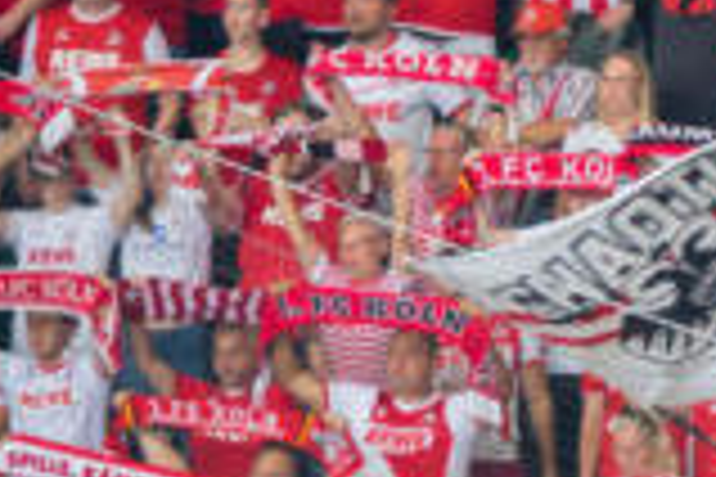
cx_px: 937
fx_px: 37488
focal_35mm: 1885
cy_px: 290
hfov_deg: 1.1
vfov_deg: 0.7
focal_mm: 220
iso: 800
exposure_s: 1/250
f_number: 4
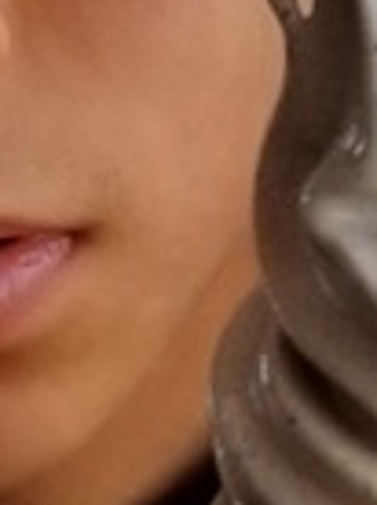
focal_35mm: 141
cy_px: 258
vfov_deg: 14.0
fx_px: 2054
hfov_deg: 10.5
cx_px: 223
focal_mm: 4.3
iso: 50
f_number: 1.7
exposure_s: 1/586
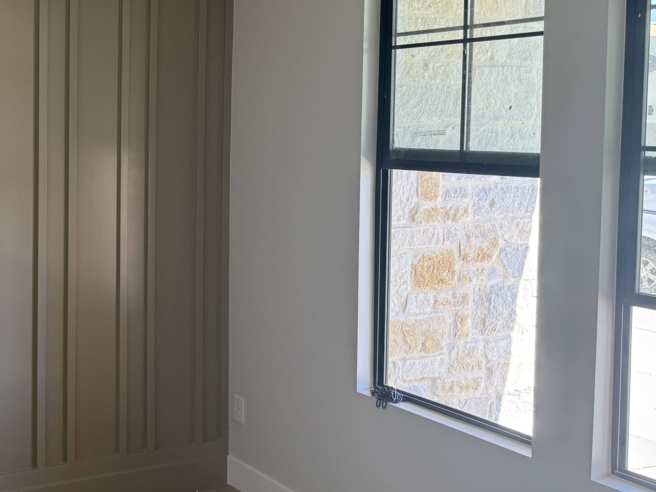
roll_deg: -1.3
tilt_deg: -3.1
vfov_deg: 30.6
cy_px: 161
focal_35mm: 47
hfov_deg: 37.2
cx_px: 39
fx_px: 891
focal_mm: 6.76
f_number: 1.78
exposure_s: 1/240
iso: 160
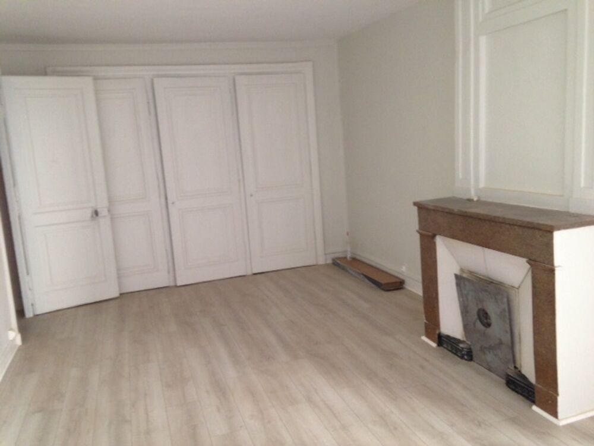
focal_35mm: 33
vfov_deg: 42.9
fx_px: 566
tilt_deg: -8.0
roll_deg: +2.0
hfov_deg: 55.4
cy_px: 223
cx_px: 297
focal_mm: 4.12
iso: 125
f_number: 2.4
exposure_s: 1/20
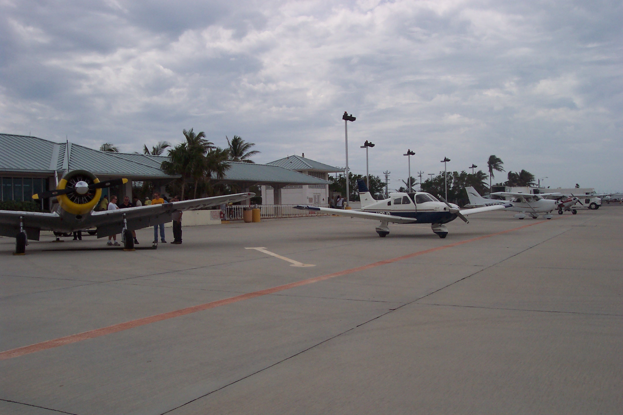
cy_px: 208
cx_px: 312
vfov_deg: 35.1
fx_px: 658
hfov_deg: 50.7
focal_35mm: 38
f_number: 4.8
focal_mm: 8
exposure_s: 1/1000
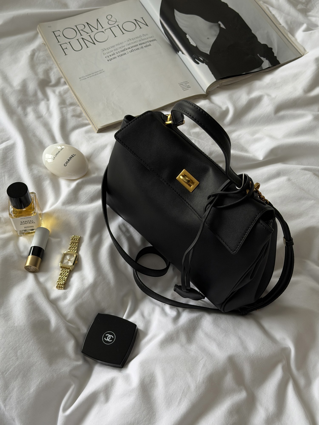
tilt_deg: -57.6
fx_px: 590
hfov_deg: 30.3
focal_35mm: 48
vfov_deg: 39.7
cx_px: 160
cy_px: 212
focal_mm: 6.76
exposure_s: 1/60
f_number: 1.78
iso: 125
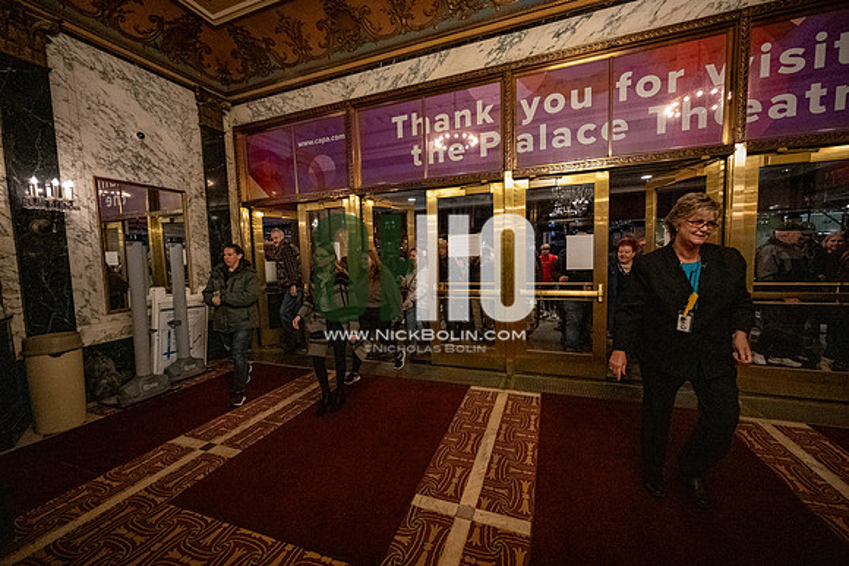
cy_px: 283
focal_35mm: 14
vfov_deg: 81.2
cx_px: 424
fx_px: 330
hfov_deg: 104.2
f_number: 4
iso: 16000
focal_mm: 14
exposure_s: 1/400
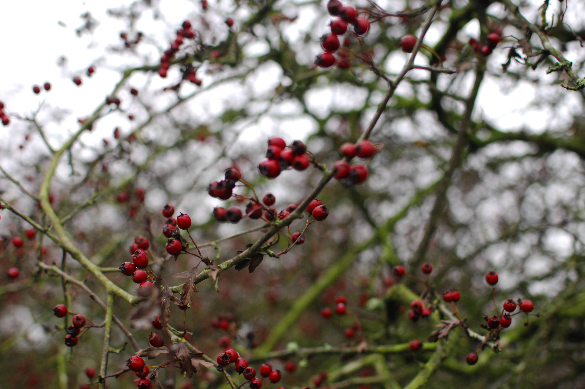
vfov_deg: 25.2
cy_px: 196
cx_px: 296
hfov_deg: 37.2
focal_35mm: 54
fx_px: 868
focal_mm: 35
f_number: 2.8
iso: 400
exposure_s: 1/125
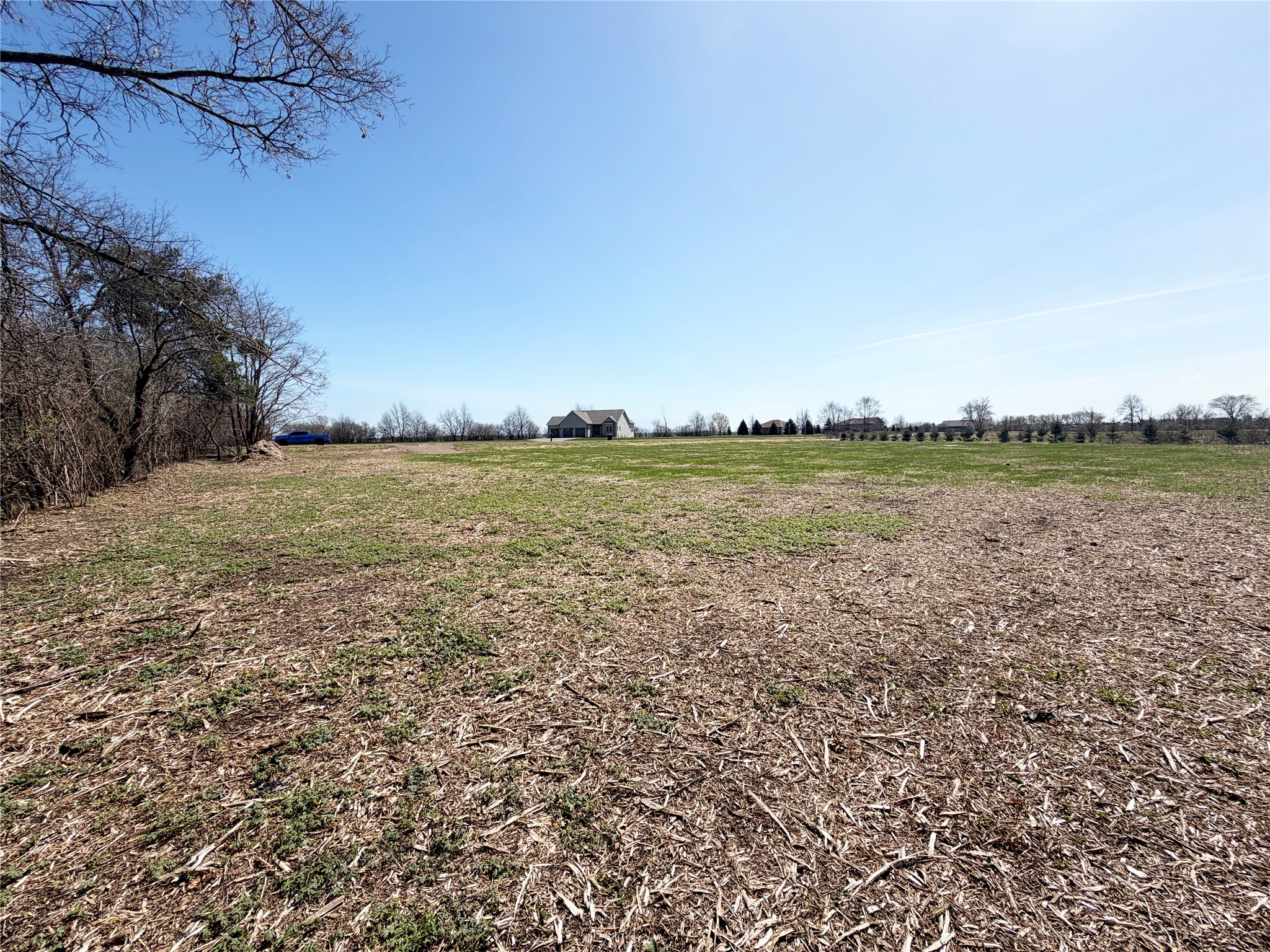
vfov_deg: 85.7
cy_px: 476
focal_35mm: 14
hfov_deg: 102.1
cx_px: 635
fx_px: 514
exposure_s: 1/1189
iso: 20
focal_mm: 2.22
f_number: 2.2
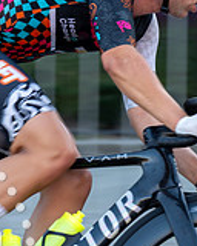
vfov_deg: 5.5
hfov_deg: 4.3
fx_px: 2580
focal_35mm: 354
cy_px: 60
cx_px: 307
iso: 160
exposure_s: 1/200
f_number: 3.2
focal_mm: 72
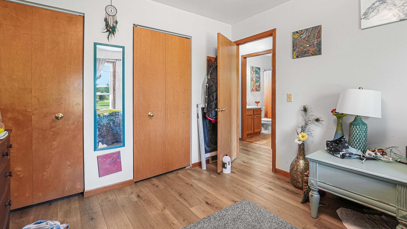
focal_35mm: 17
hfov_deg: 97.5
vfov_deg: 65.0
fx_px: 178
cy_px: 96
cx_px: 201
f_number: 7.1
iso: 5000
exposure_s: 1/40
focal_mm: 15.5
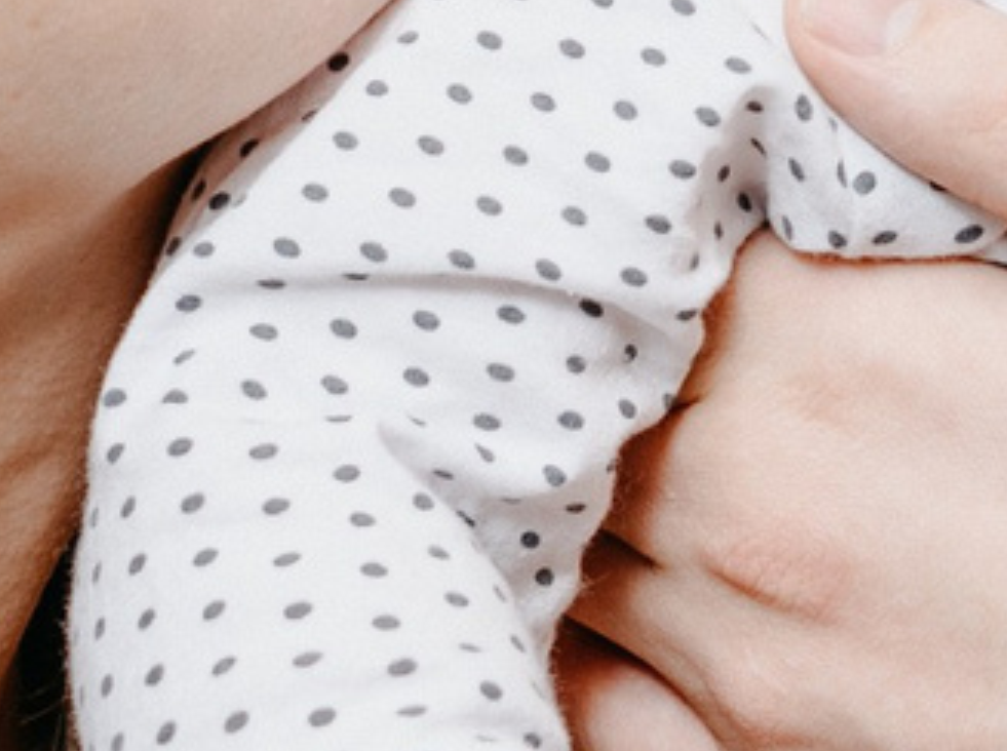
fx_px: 6824
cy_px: -413
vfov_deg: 6.2
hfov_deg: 8.4
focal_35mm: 235
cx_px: 975
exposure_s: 1/160
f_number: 3.2
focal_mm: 27
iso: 100
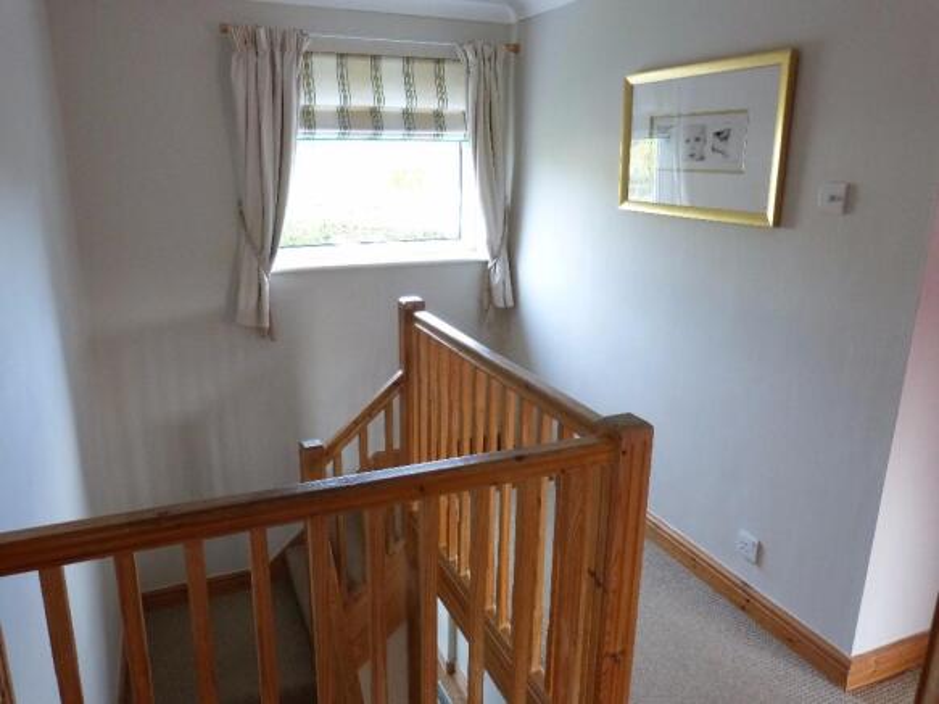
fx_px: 678
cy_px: 352
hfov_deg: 69.4
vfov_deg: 54.9
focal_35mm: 25
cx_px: 470
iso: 400
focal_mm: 4.5
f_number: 4
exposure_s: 1/40
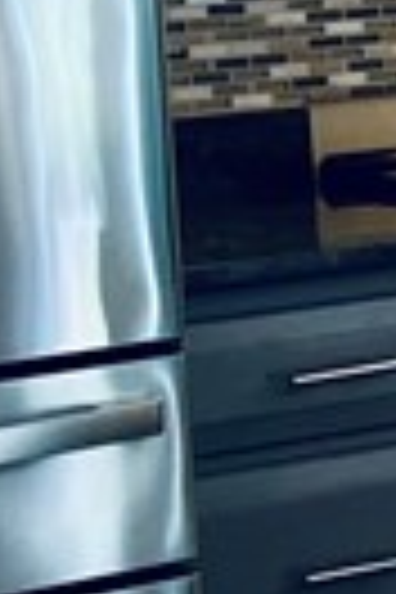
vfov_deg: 9.8
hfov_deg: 5.4
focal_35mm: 209
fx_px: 3448
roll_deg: +0.9
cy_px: 76
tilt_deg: -7.1
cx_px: 1850
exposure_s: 1/120
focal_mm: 5.7
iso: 125
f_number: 1.5
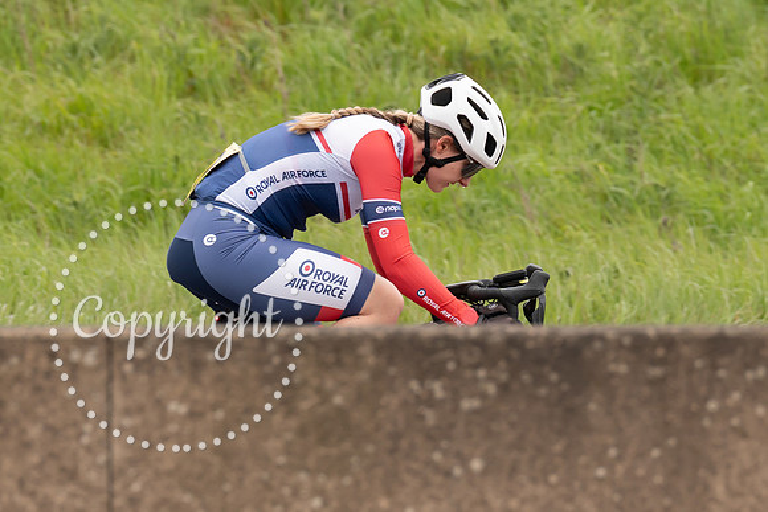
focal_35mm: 511
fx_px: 10899
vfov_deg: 2.7
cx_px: 422
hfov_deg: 4.0
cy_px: 157
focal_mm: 200
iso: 320
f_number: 4
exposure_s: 1/1000
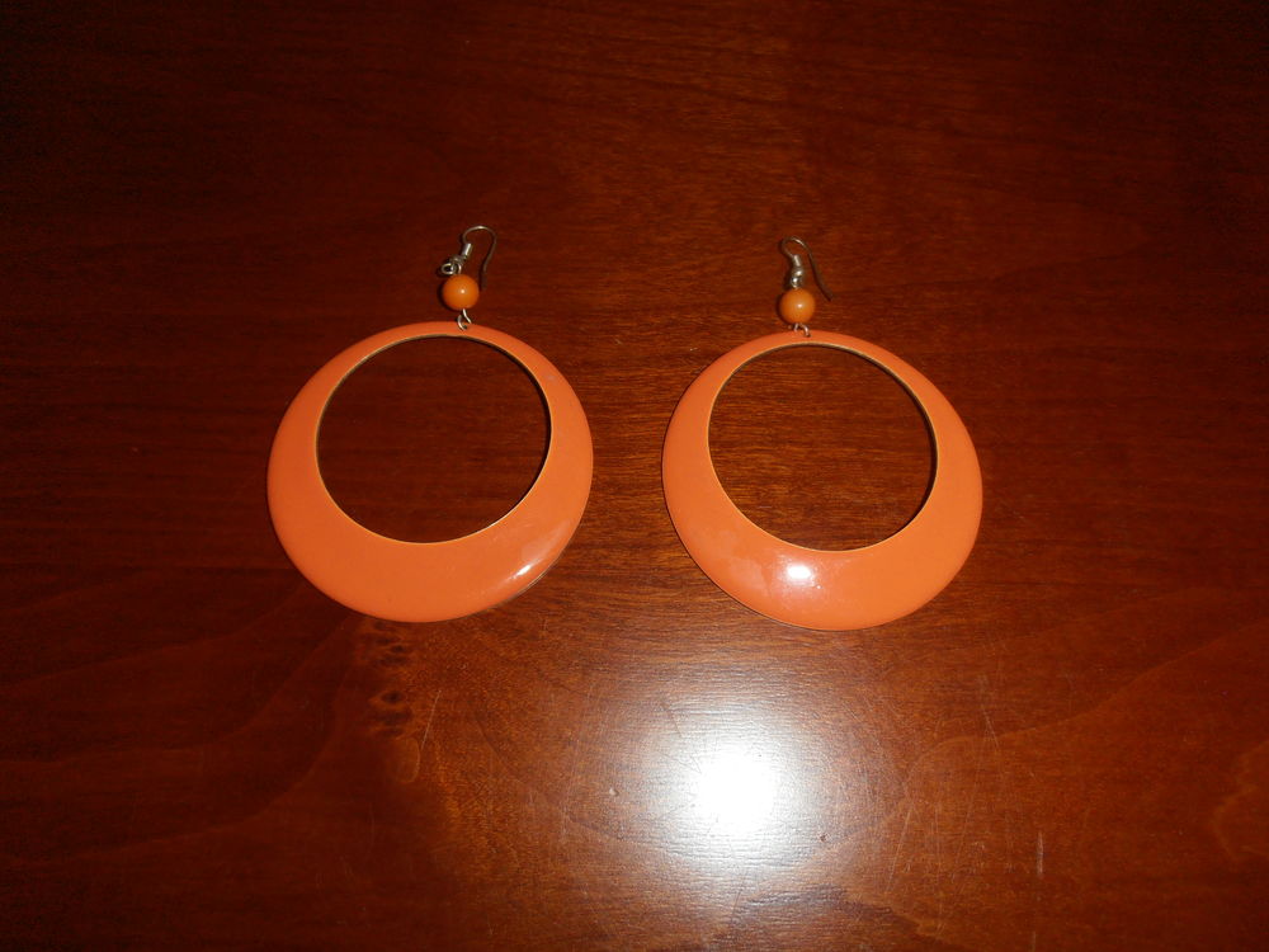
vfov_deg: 56.8
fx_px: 880
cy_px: 476
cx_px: 634
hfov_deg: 71.6
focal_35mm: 24
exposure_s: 1/30
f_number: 3
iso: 125
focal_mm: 4.2
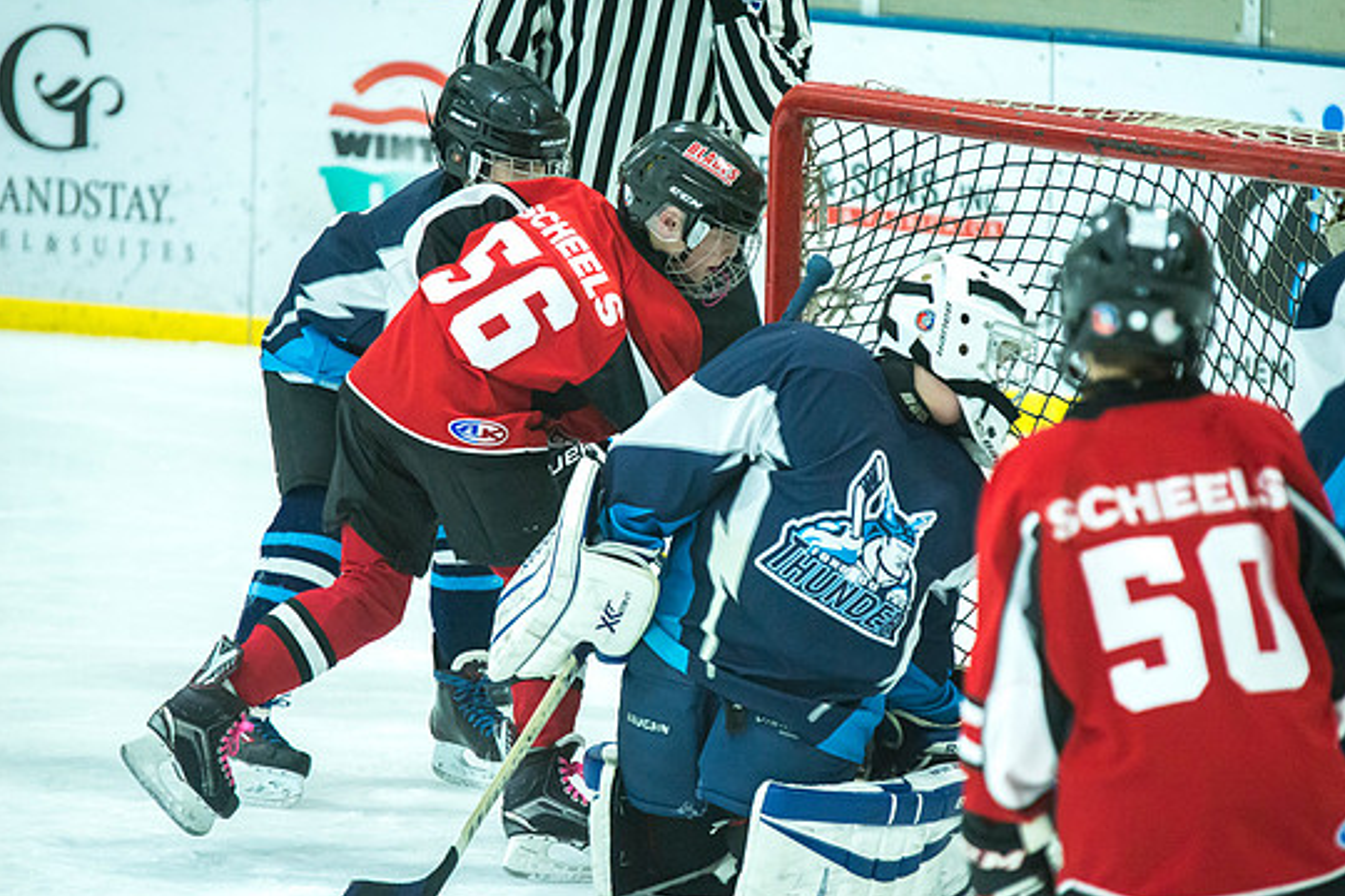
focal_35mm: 290
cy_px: 454
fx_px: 10834
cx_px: 692
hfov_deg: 7.1
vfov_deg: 4.7
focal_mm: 270
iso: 6400
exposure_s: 1/400
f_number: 5.6
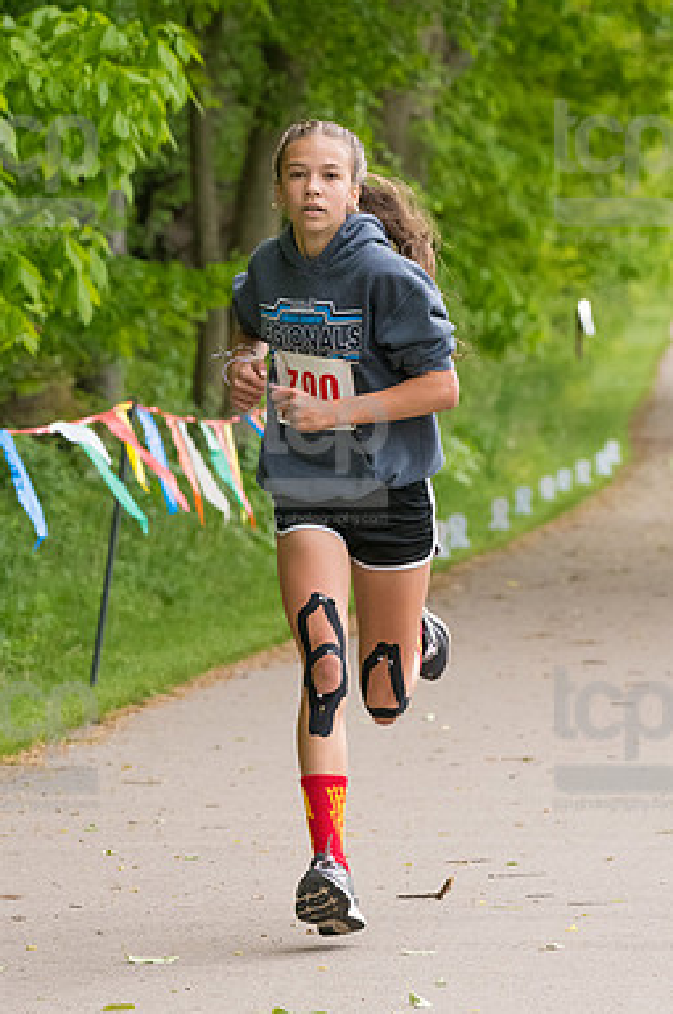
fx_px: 6663
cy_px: 452
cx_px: 326
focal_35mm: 237
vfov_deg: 8.7
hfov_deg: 5.8
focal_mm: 135
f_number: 5.6
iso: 2500
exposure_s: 1/1250
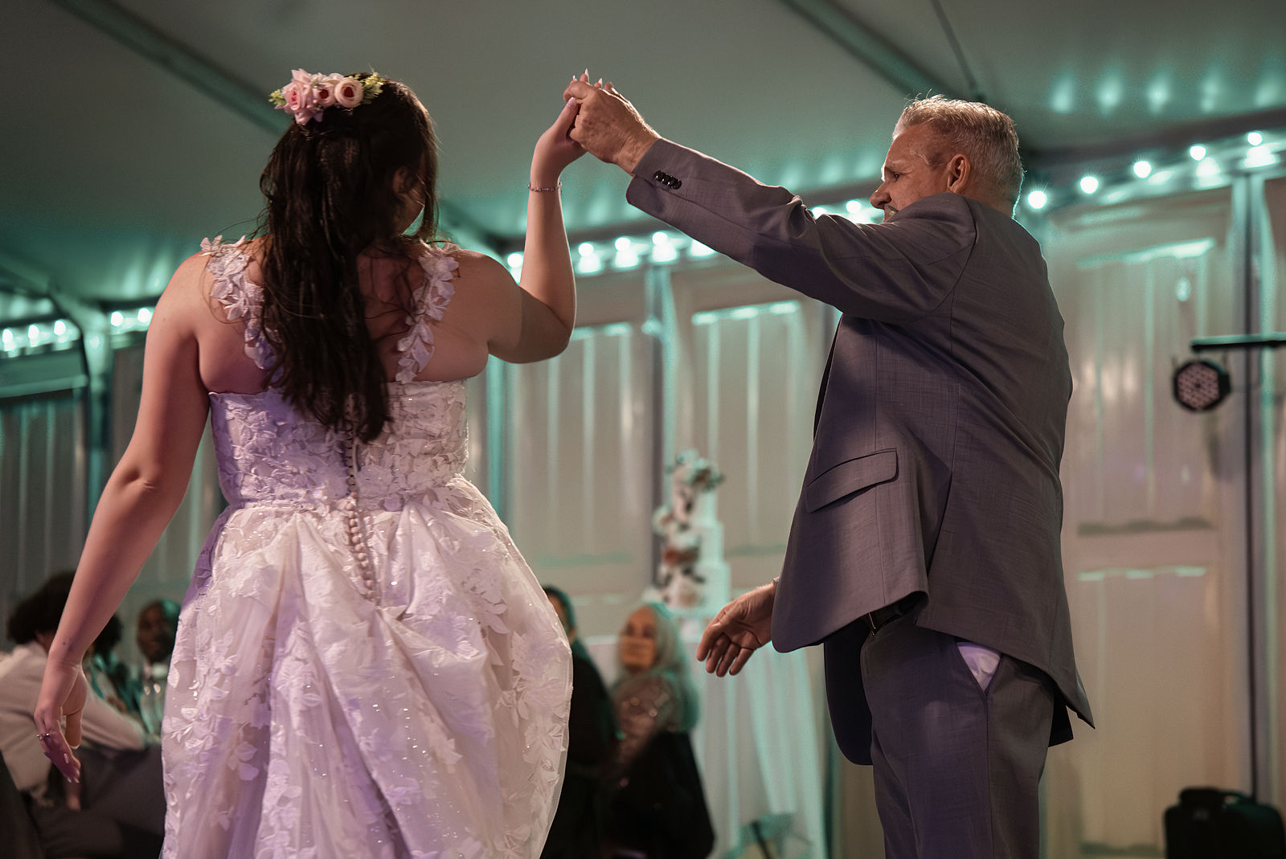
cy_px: 430
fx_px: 2681
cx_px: 643
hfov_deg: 27.0
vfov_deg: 18.2
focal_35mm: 75
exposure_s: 1/160
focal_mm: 75
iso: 10000
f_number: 2.8
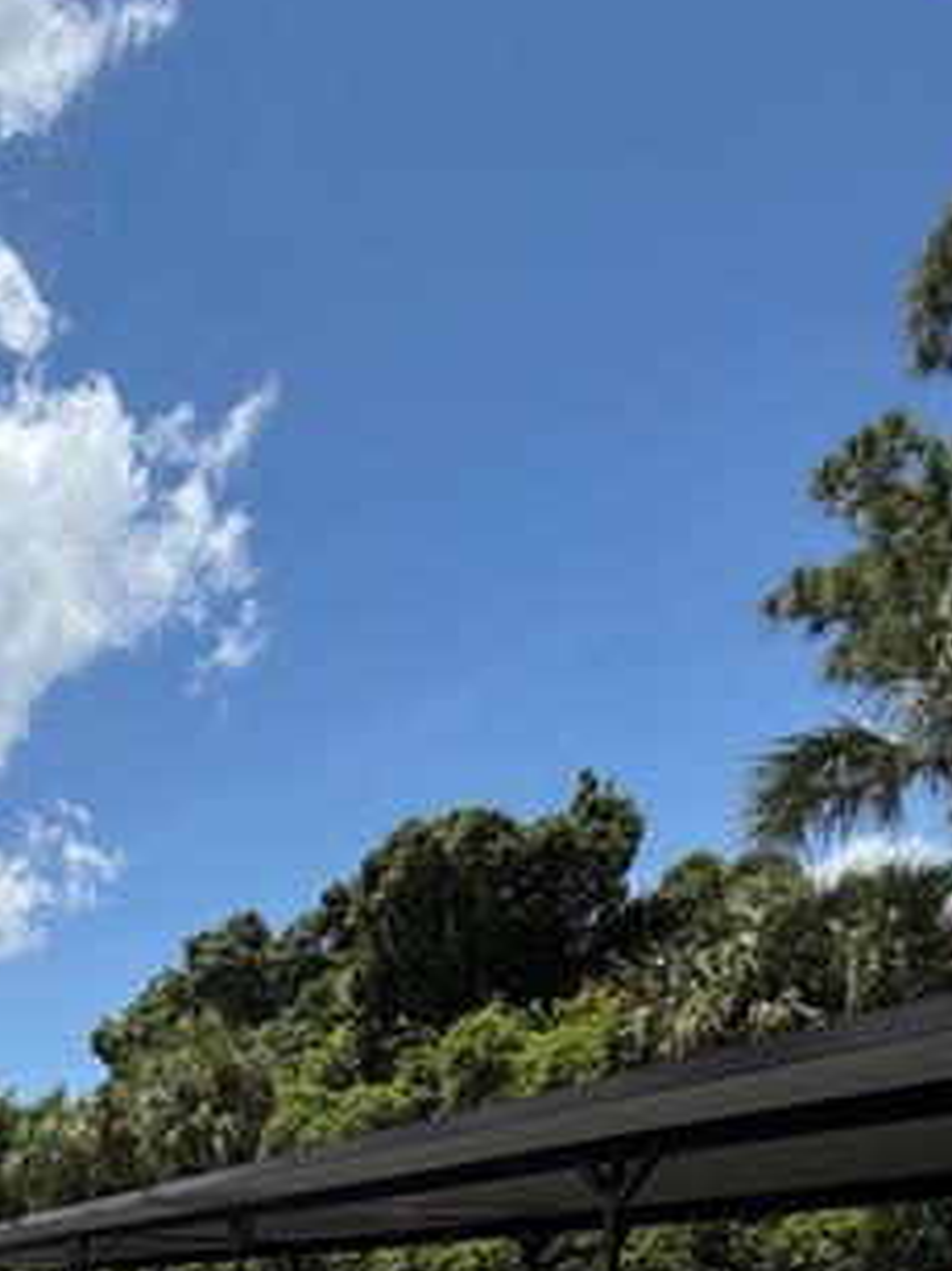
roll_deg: +1.8
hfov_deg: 34.2
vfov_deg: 39.4
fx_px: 1284
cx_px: -137
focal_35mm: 35
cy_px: 1495
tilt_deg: -8.0
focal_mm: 2.22
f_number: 2.2
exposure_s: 1/1050
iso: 20
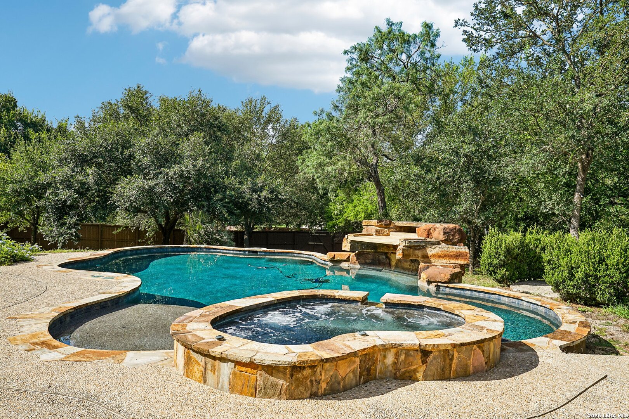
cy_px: 210
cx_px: 314
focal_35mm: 27
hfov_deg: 67.4
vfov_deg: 47.9
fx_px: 472
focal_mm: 27
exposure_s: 1/400
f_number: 8
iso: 200
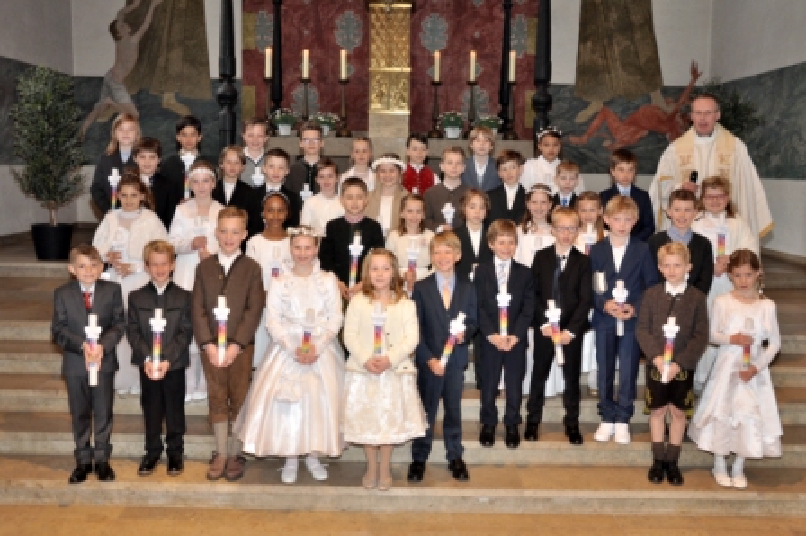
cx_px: 403
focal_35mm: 33
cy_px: 268
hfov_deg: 57.3
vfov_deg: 39.9
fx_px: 738
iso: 200
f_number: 4
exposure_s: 1/60
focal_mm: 22
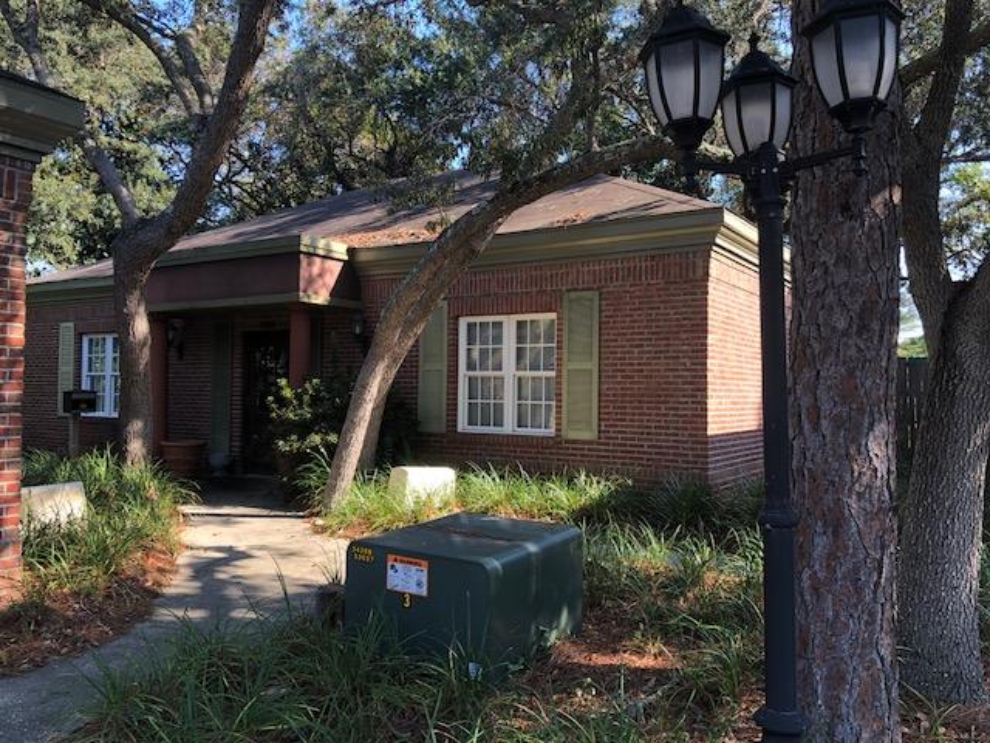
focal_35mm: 28
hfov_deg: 63.4
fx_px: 801
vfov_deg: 49.7
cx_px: 495
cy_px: 372
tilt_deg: +0.9
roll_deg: -0.5
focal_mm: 4
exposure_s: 1/120
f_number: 1.8
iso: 25
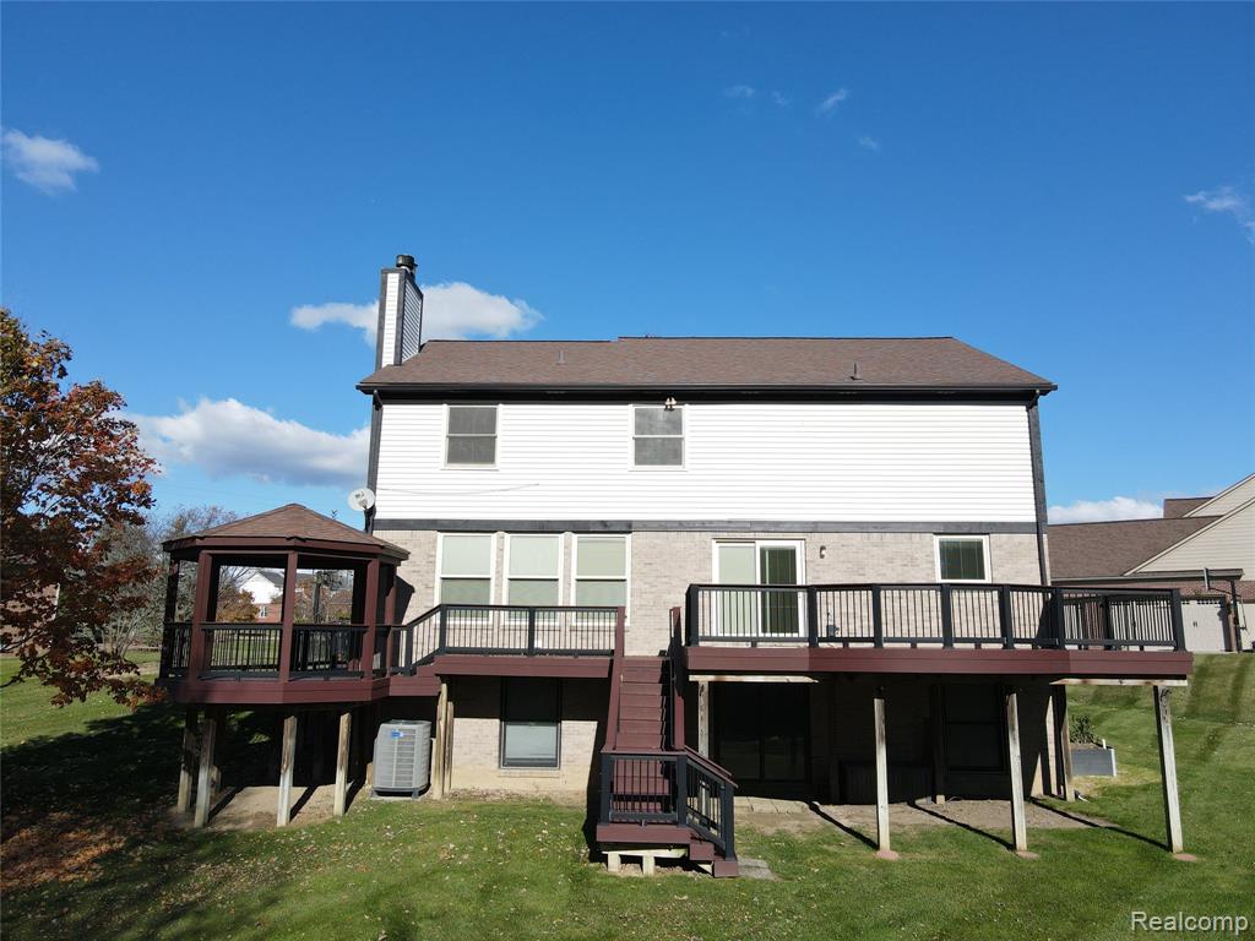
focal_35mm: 24
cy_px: 470
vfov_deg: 56.8
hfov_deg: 71.6
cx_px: 628
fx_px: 870
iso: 100
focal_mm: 4.5
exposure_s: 1/725
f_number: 2.8
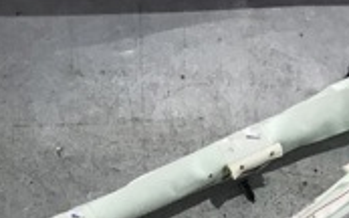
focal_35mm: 110
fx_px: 1046
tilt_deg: -63.9
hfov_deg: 18.7
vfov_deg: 11.3
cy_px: 346
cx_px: 54
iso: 40
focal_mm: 3.99
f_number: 1.8
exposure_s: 1/20
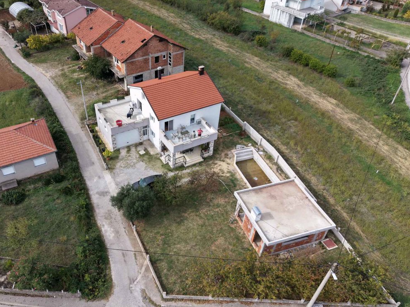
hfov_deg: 62.8
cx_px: 162
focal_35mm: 28
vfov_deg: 49.7
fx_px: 332
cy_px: 161
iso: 160
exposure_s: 1/2500
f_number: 1.8
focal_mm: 8.67
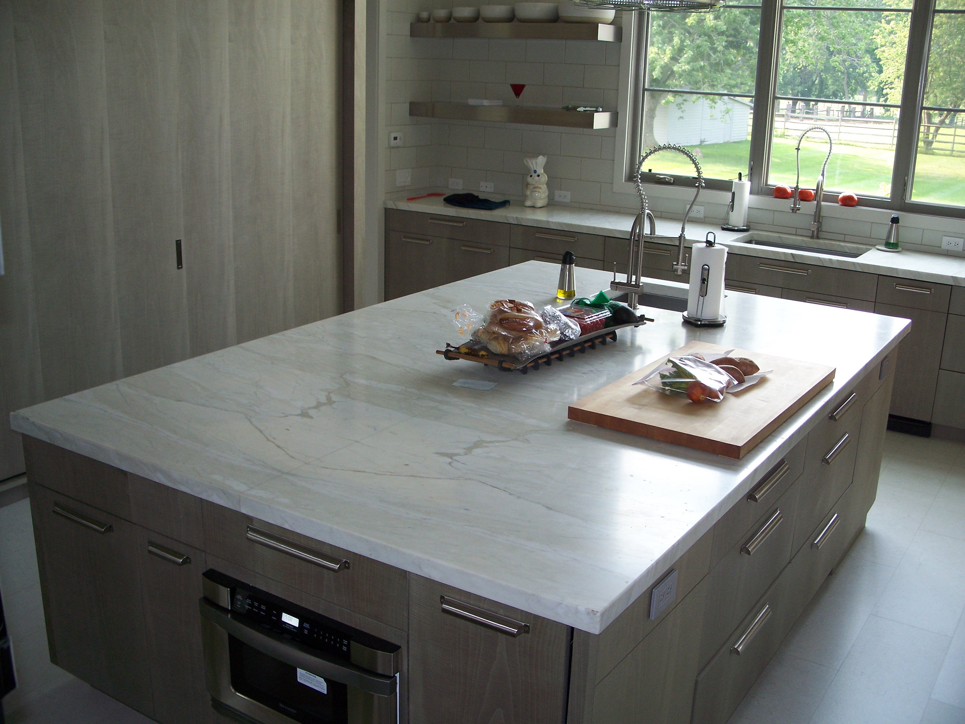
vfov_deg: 38.7
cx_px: 482
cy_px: 362
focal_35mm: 37
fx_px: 1031
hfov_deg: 50.1
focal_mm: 7.8
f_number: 2.8
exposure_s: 1/60
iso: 125
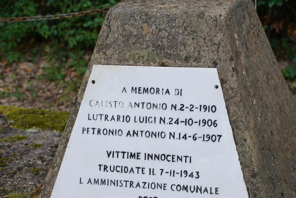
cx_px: 154
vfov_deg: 12.7
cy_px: 141
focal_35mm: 108
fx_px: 888
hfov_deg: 18.9
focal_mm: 75
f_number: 4
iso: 100
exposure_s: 1/100
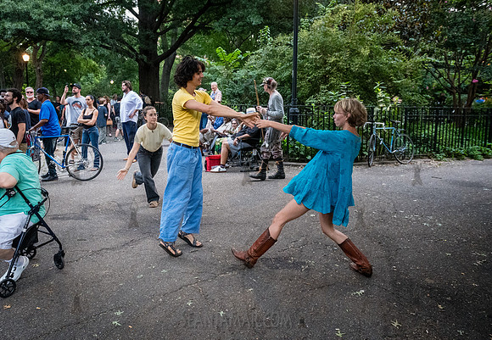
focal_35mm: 30
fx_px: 412
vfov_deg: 44.8
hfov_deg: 61.4
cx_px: 207
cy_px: 150
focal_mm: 26
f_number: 5
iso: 8000
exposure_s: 1/250
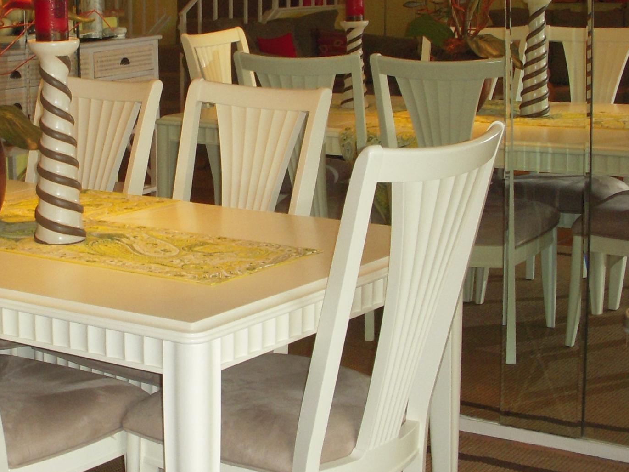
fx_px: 1344
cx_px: 164
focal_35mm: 74
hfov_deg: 26.0
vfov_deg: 19.8
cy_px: 132
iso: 200
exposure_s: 1/60
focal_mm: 6.3
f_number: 3.3
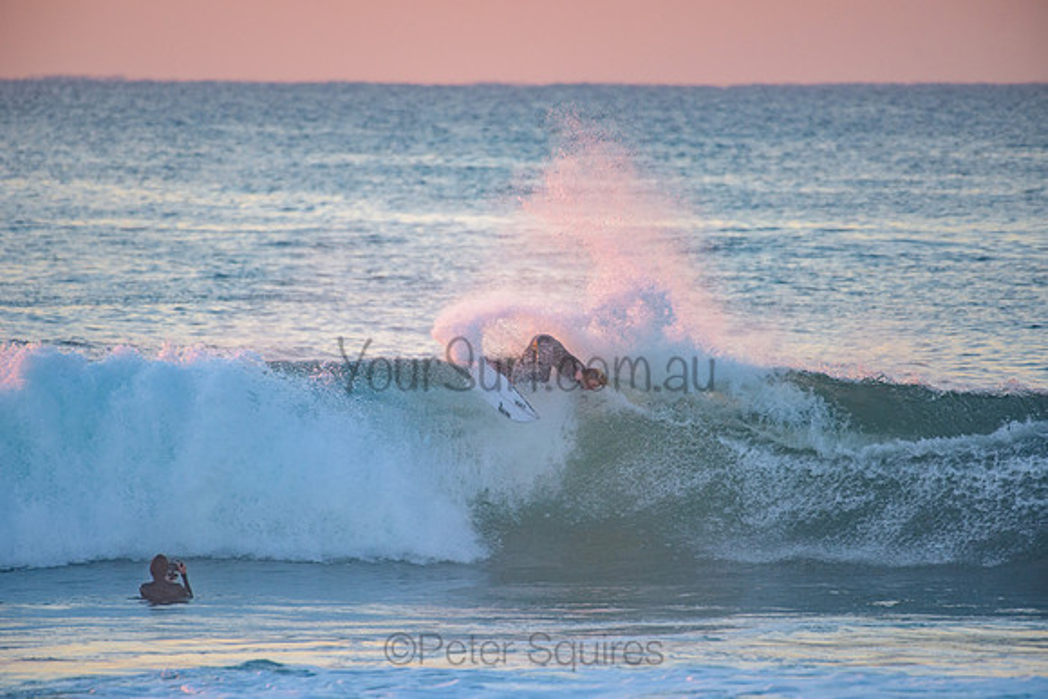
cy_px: 350
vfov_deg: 2.7
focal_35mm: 516
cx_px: 524
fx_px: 15013
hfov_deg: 4.0
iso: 500
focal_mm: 500
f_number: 5.6
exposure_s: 1/400
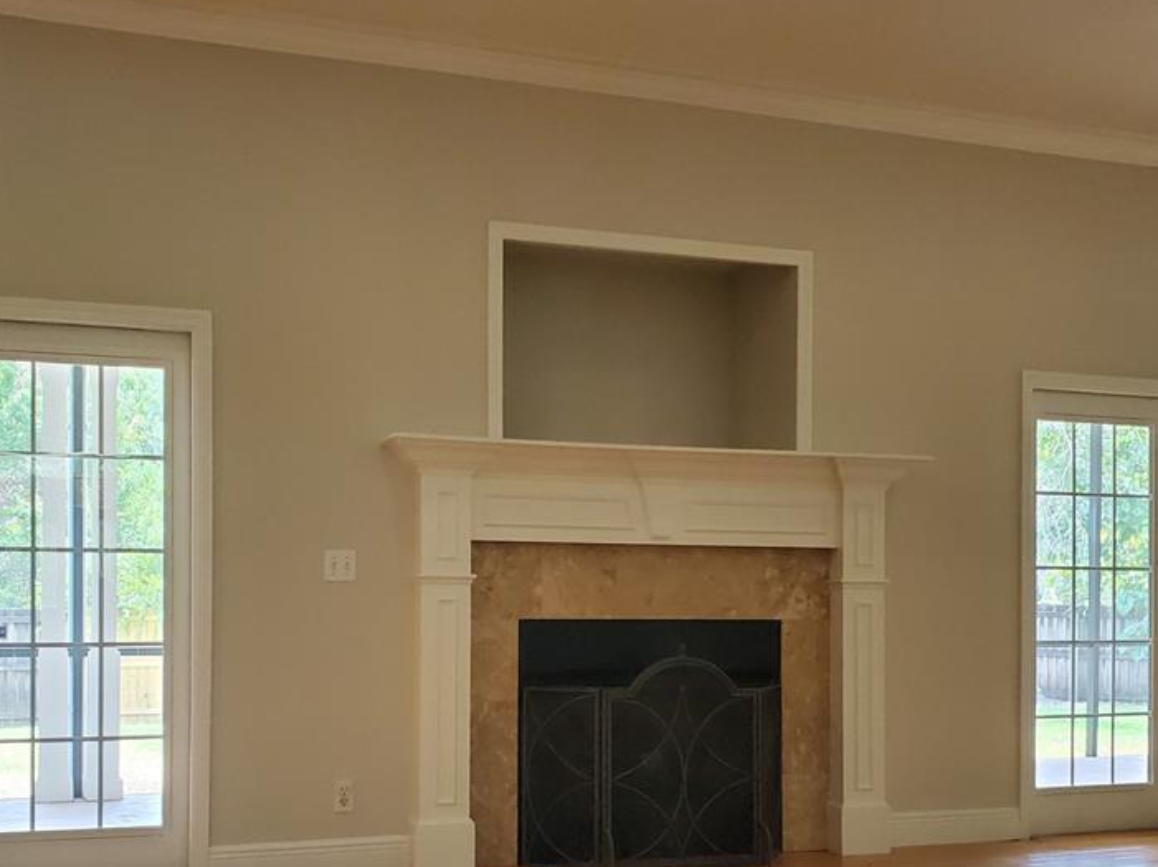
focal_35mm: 38
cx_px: 530
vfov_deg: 37.1
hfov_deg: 48.9
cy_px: 609
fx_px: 1271
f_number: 2.4
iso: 500
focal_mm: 4.3
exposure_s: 1/120
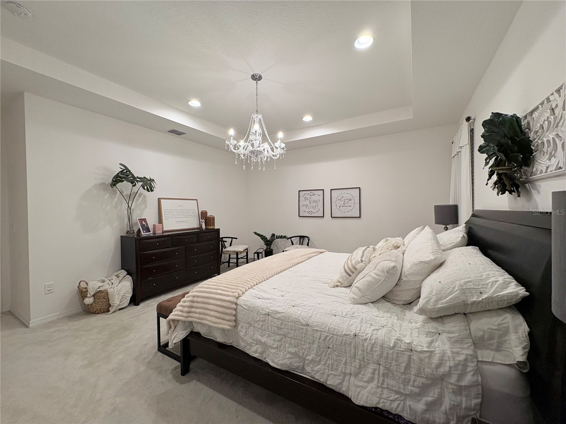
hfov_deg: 102.1
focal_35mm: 14
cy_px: 212
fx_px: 229
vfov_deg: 85.7
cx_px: 283
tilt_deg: -0.8
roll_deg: +0.7
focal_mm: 2.22
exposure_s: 1/60
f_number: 2.2
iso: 160
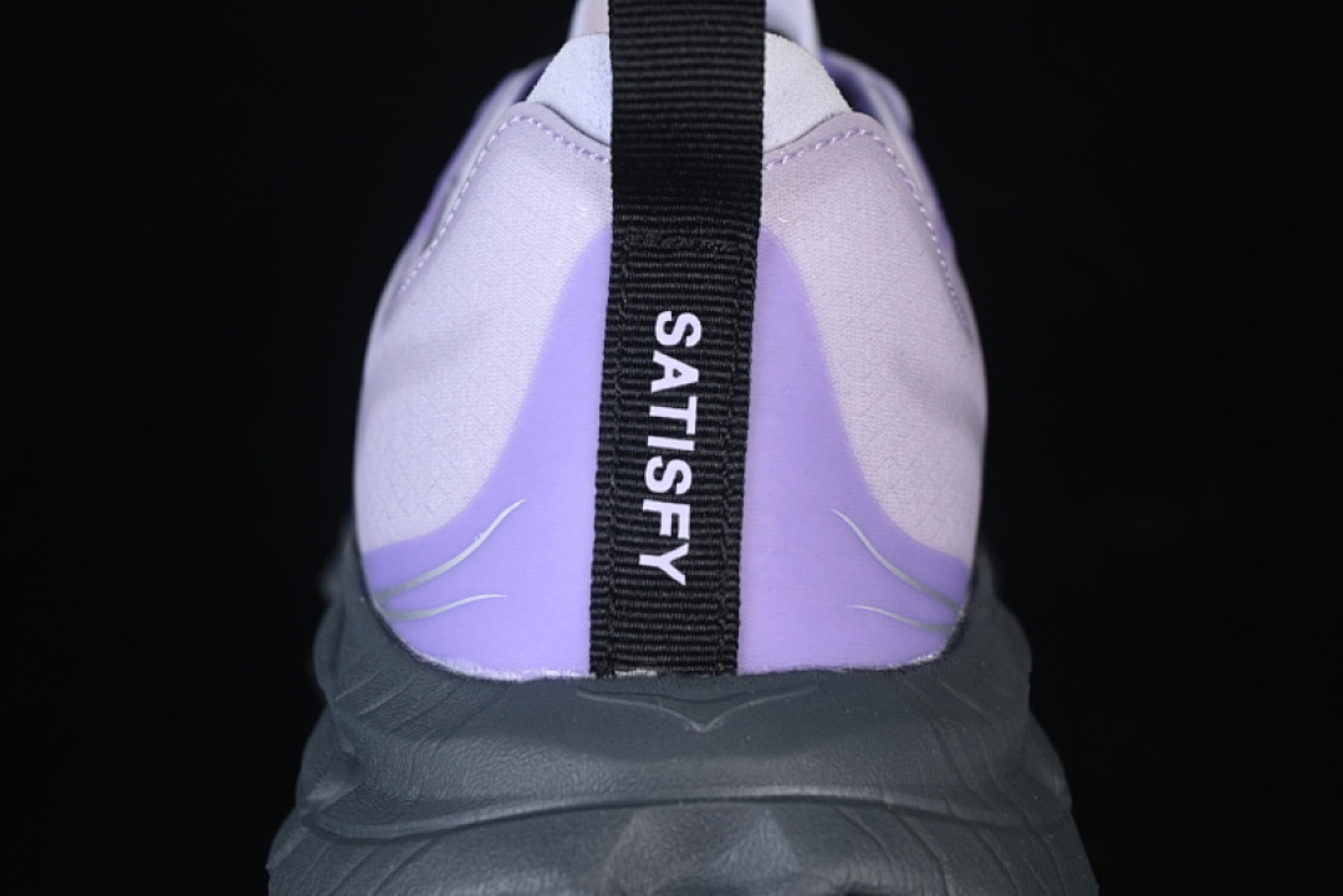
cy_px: 448
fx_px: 2798
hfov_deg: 27.0
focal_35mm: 75
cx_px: 672
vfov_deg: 18.2
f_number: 6.3
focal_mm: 50
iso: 160
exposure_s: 1/60
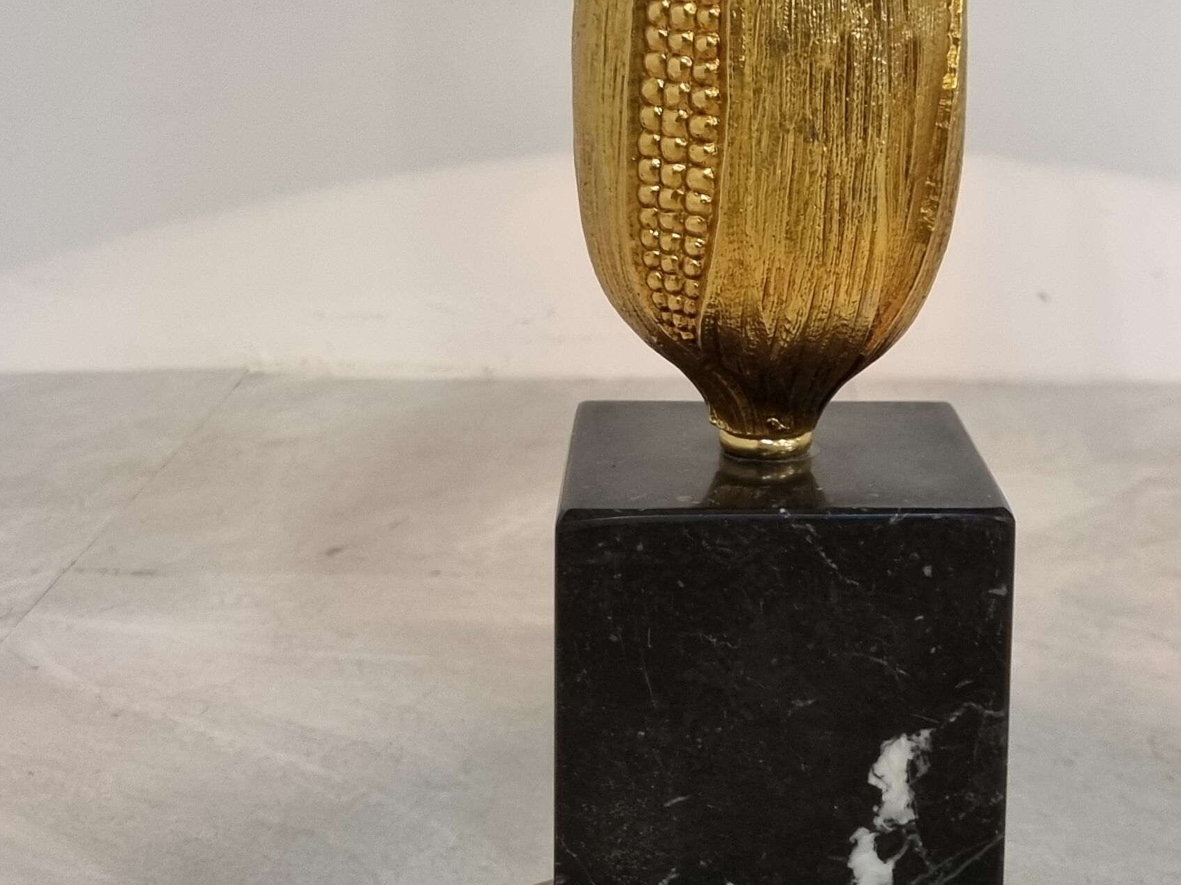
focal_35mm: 62
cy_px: 216
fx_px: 2115
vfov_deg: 23.4
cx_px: 776
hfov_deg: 31.0
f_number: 1.8
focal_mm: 5.4
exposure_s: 1/100
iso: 250
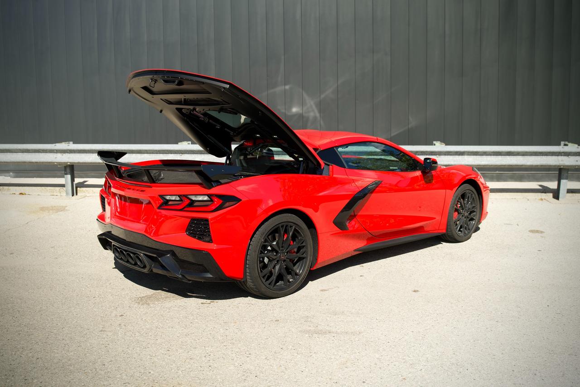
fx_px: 580
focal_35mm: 36
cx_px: 290
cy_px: 194
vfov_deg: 36.9
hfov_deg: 53.1
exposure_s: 1/50
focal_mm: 24
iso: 250
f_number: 2.8
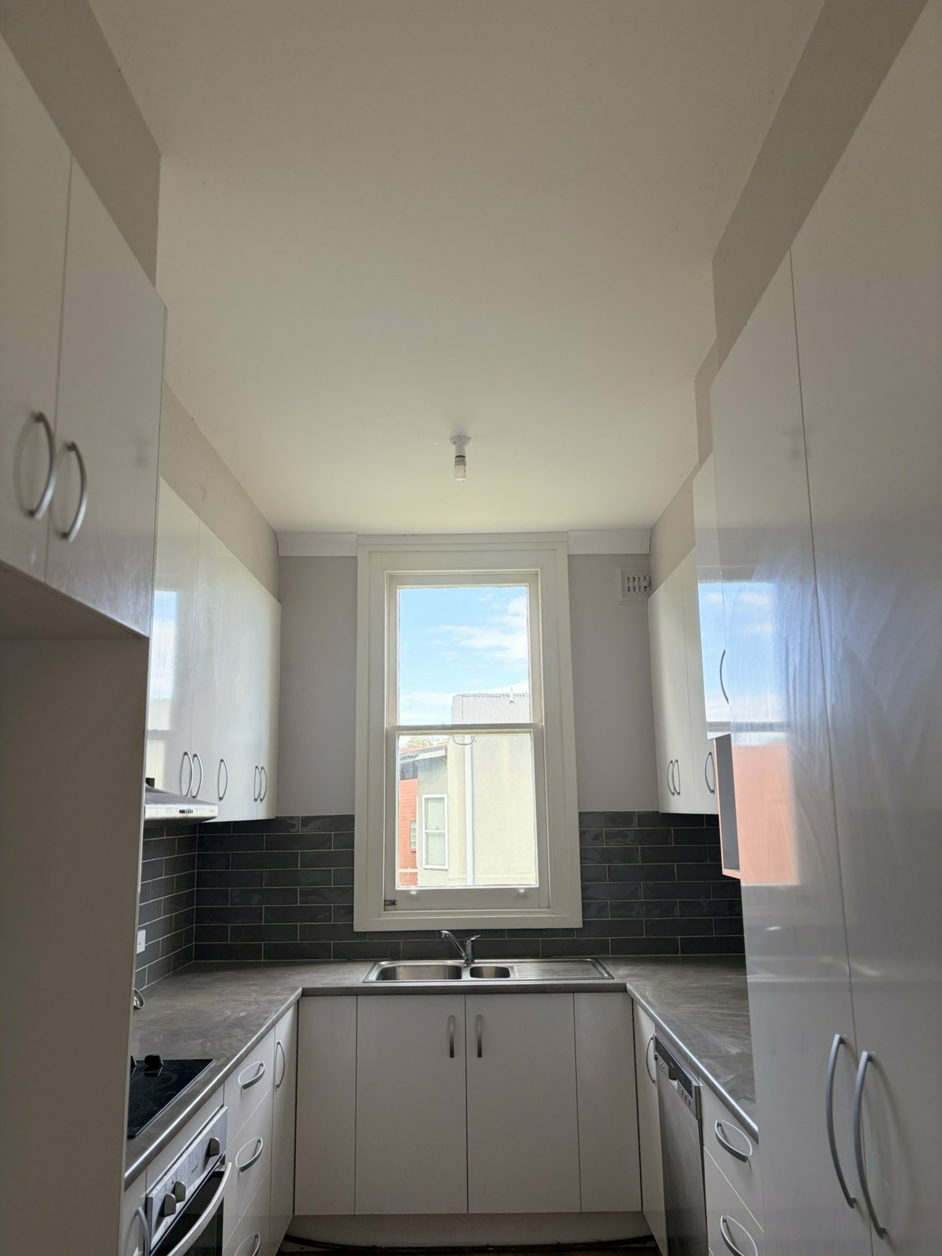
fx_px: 943
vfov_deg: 67.3
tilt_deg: +10.6
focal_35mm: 26
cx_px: 471
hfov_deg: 53.1
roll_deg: +0.6
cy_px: 628
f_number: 1.6
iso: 125
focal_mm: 5.96
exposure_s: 1/207
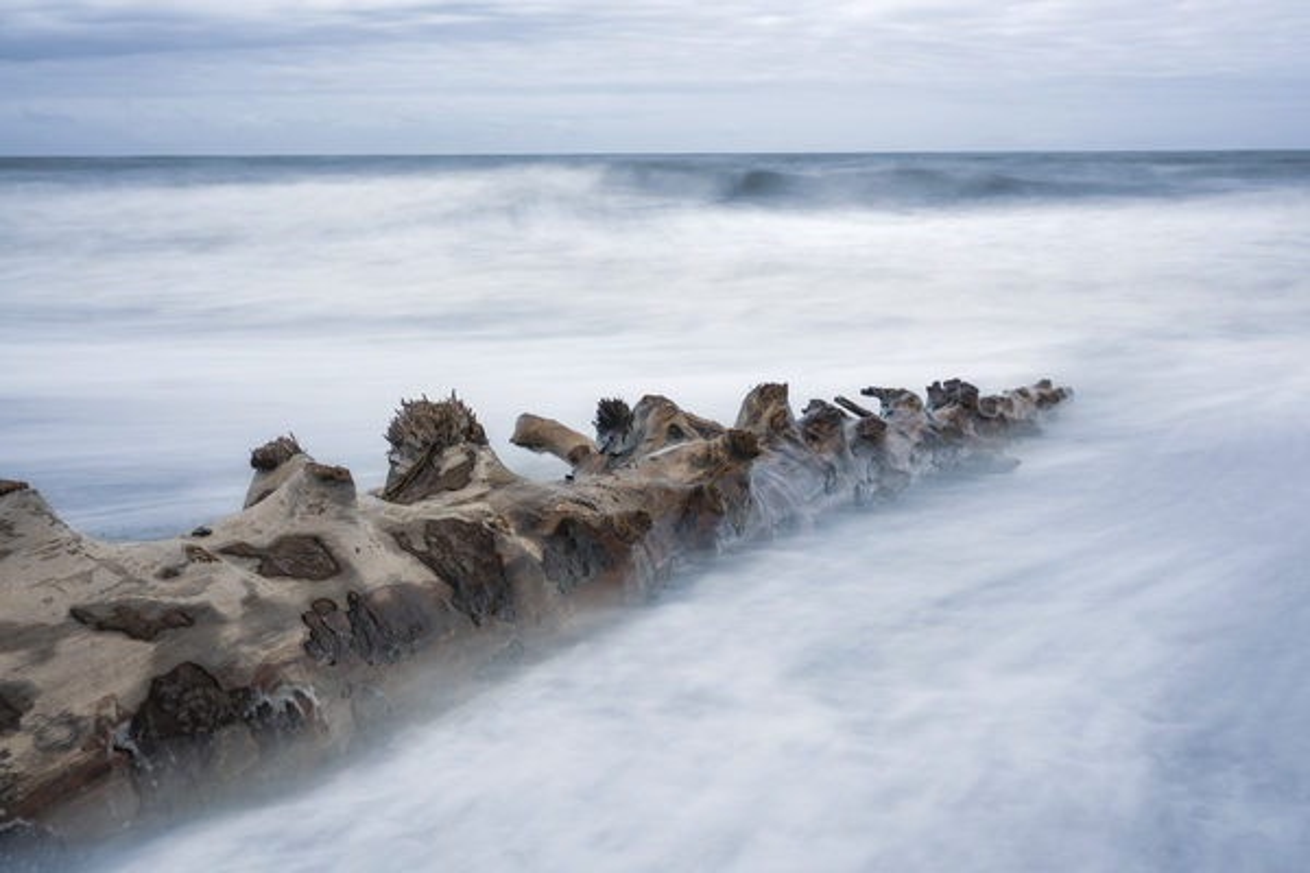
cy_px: 436
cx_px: 655
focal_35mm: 50
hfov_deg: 39.6
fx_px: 1819
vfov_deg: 27.0
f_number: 8
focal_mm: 50
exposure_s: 8
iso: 100
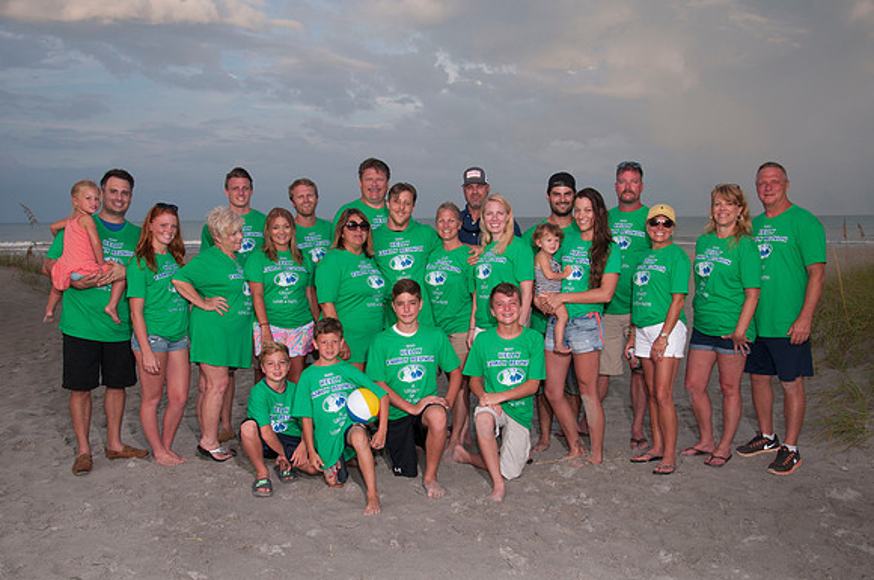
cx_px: 437
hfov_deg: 57.3
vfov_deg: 39.9
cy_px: 290
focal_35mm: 33
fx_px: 800
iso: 100
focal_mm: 22
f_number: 5.6
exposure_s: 1/160
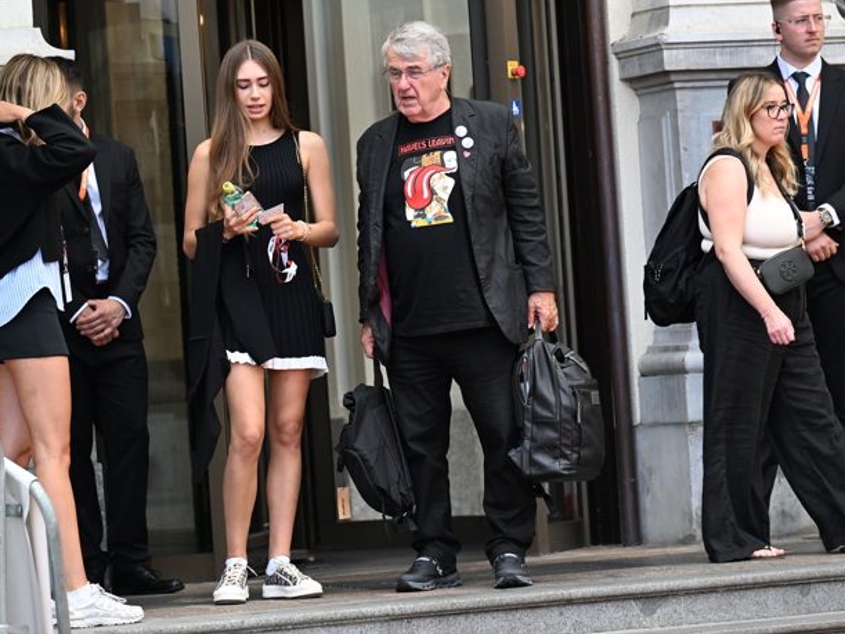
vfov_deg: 7.4
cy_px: 317
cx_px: 423
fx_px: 4906
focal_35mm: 201
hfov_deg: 9.8
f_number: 4.5
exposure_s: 1/500
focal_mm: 185
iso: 800
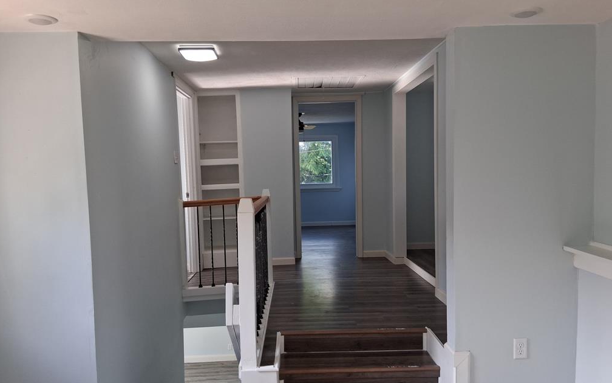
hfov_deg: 66.5
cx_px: 305
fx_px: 467
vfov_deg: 44.5
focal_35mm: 28
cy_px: 212
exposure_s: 1/120
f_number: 1.8
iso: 160
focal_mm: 3.98
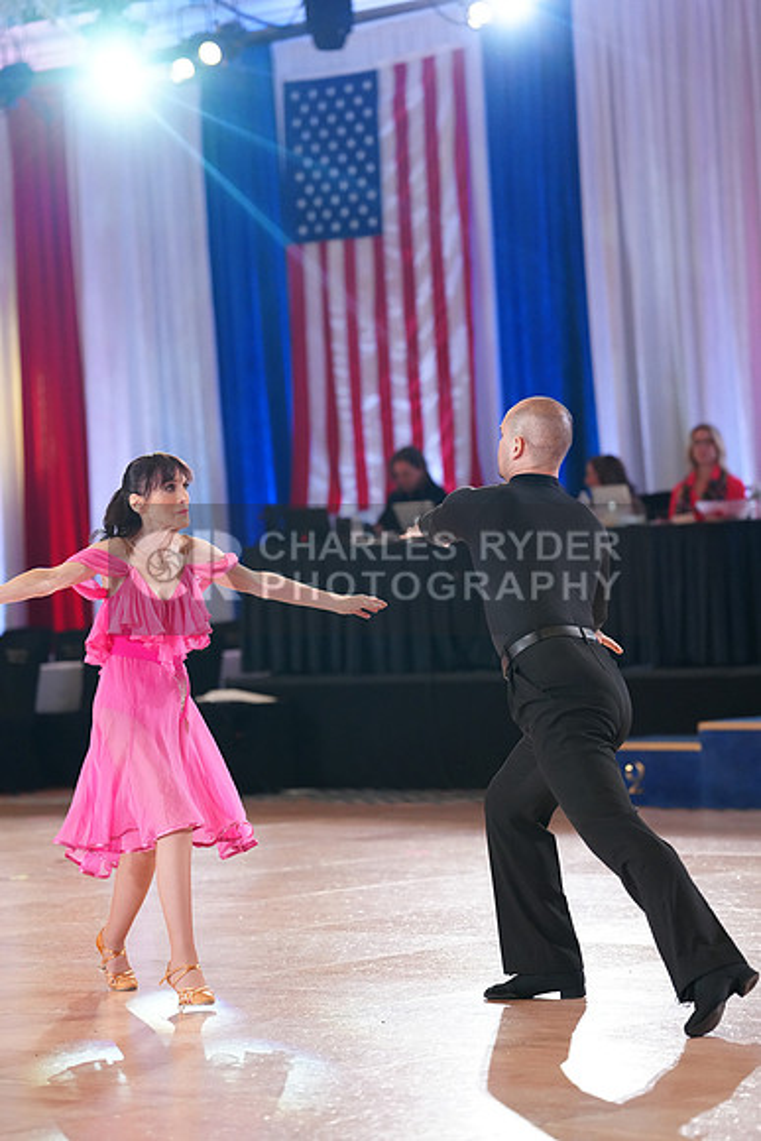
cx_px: 380
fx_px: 3961
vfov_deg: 16.4
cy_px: 570
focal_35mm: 125
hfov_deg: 11.0
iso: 3200
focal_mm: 125
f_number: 2.8
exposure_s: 1/640
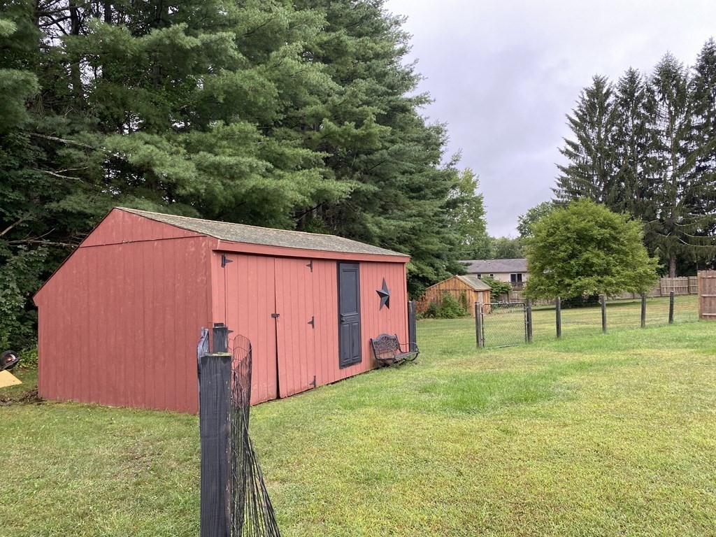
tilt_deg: +0.8
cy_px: 268
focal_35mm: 26
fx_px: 538
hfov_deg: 67.3
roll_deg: +0.5
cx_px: 358
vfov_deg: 53.1
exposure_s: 1/170
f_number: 1.8
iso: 32
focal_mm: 4.25
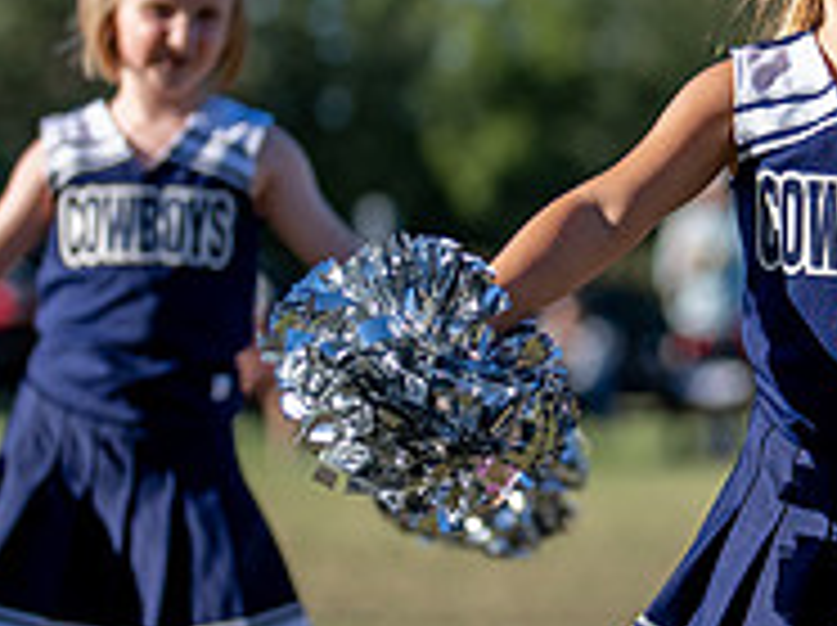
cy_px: 267
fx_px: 5071
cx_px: 904
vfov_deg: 7.1
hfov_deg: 9.4
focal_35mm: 210
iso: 100
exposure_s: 1/6400
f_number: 1.2
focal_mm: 50
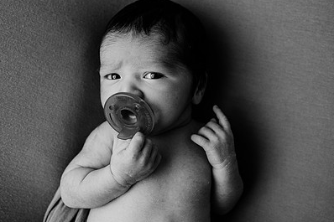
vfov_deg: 37.5
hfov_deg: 54.4
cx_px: 154
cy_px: 77
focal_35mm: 35
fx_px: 325
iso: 125
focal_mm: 24
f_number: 2.8
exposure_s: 1/160
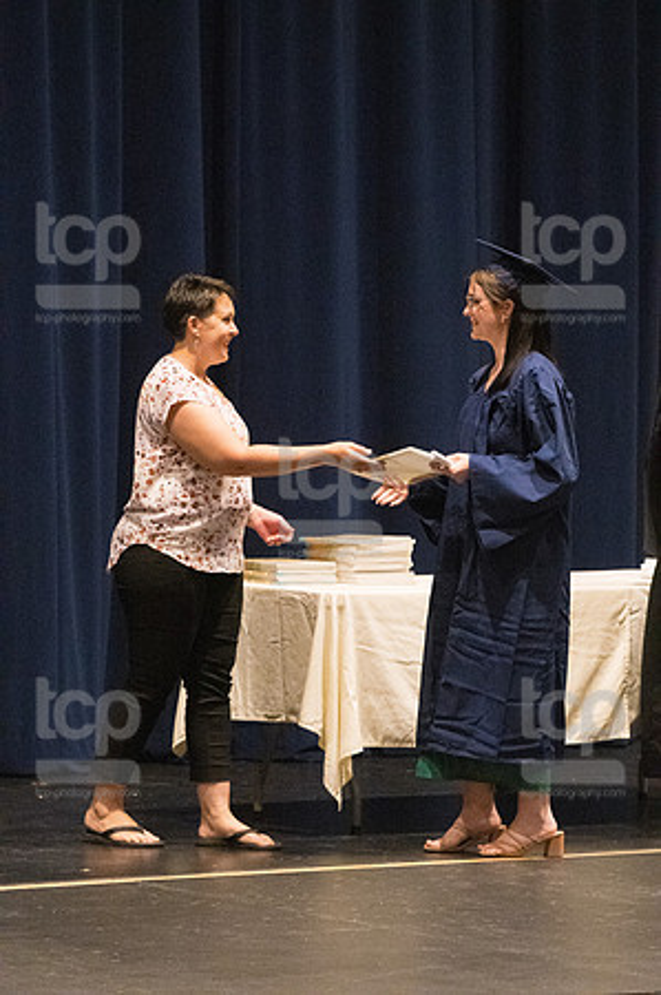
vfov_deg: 10.2
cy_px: 498
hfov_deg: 6.8
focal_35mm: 202
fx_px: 5576
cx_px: 330
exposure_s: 1/250
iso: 8000
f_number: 4.5
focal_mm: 135
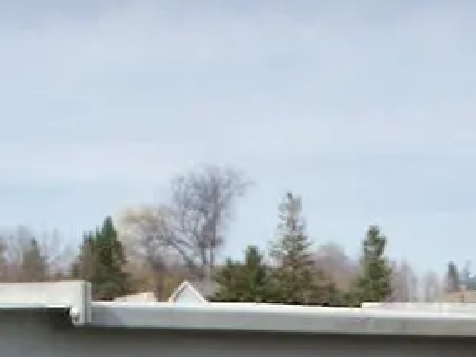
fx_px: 2118
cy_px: 751
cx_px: 504
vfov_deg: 9.0
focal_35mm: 154
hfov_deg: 12.6
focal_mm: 5.9
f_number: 4.5
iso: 100
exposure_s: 1/538
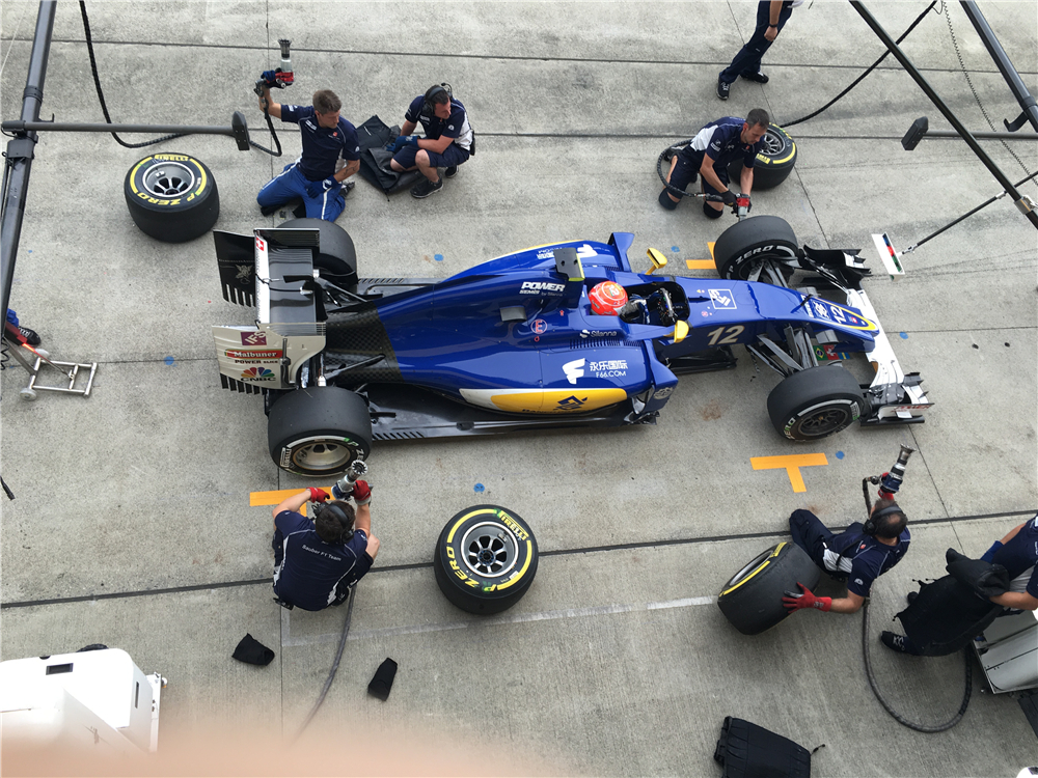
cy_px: 389
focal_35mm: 29
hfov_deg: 61.7
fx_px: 870
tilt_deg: -57.6
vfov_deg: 48.2
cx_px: 519
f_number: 2.2
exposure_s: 1/120
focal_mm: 4.15
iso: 32
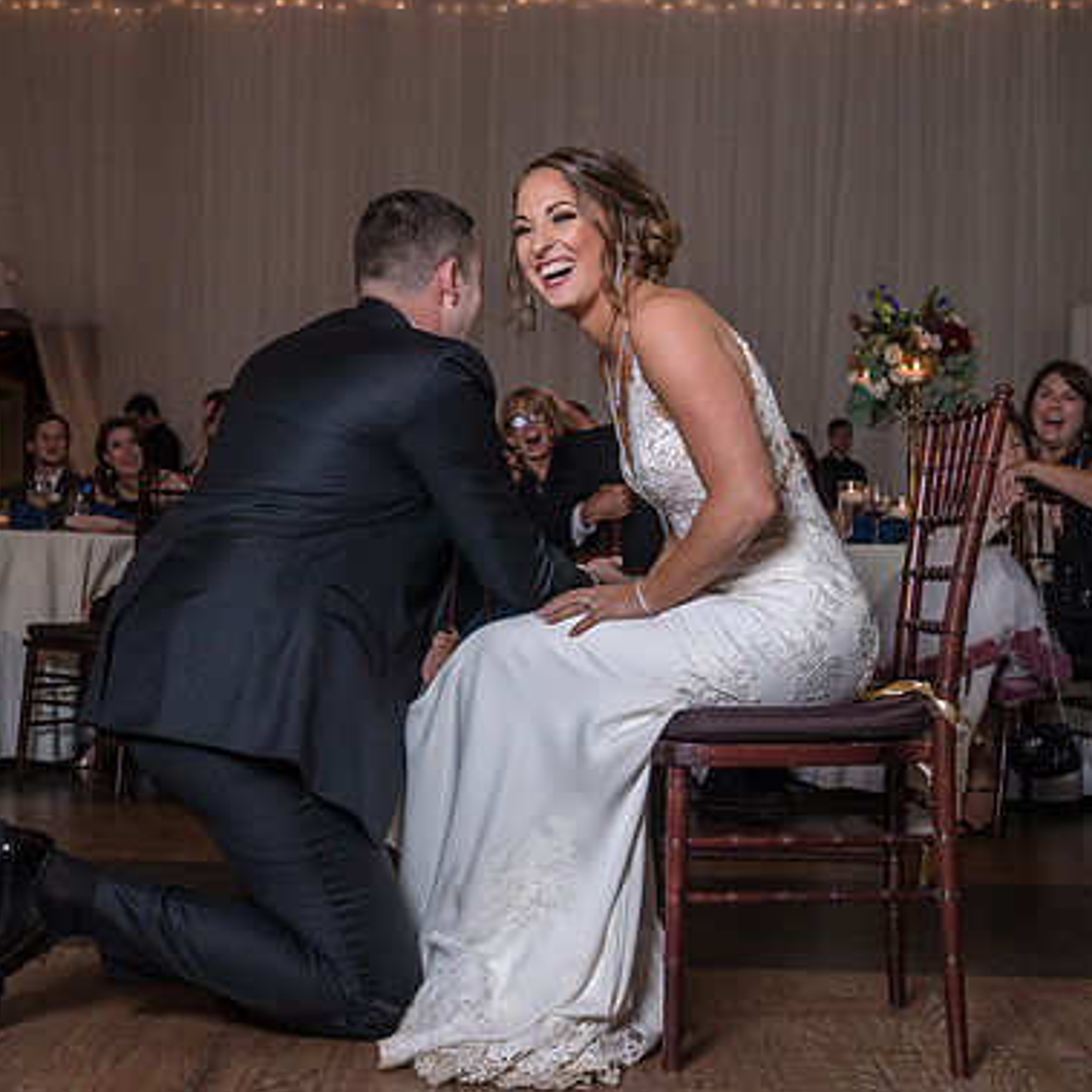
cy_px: 530
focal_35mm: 49
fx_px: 1749
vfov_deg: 34.7
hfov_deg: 34.5
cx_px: 425
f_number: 5.6
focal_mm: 33
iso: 2000
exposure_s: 1/100
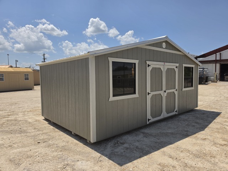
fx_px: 151
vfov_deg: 58.9
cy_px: 86
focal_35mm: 23
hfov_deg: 73.9
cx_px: 114
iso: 40
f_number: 1.4
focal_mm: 6.5
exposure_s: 1/7939
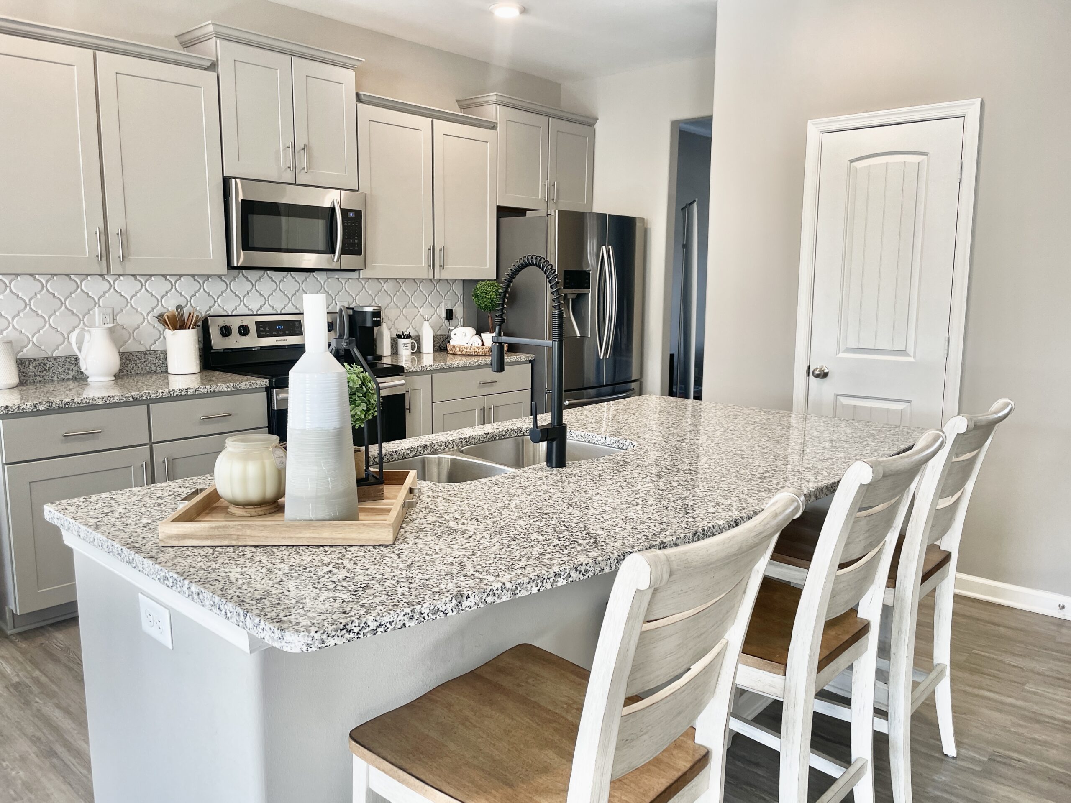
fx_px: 804
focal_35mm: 26
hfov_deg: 67.3
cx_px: 536
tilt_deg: -8.8
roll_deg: -0.6
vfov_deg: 53.1
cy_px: 402
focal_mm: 4.2
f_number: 1.6
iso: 64
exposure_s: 1/120
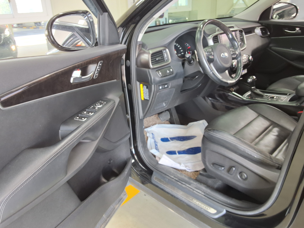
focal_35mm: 28
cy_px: 114
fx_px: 246
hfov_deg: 63.4
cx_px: 152
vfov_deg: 49.7
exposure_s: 1/40
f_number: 1.9
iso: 64
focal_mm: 2.91
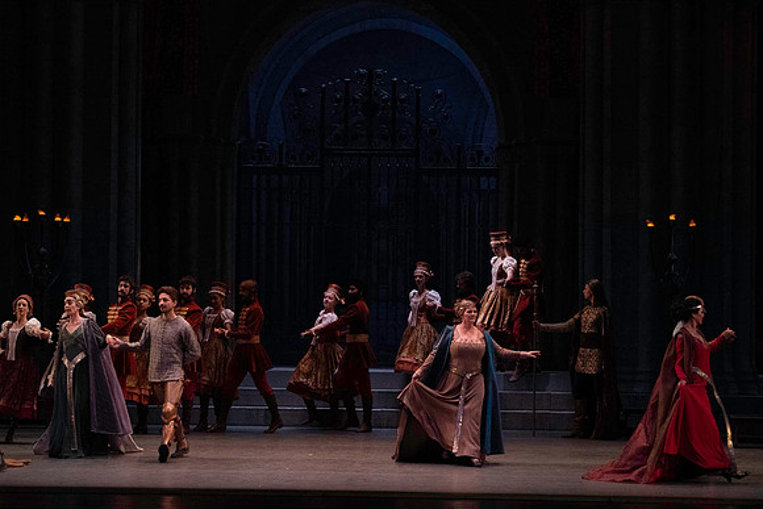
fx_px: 2565
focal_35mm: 121
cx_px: 382
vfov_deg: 11.3
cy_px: 254
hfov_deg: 16.9
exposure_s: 1/400
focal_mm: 121
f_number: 7.1
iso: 12800
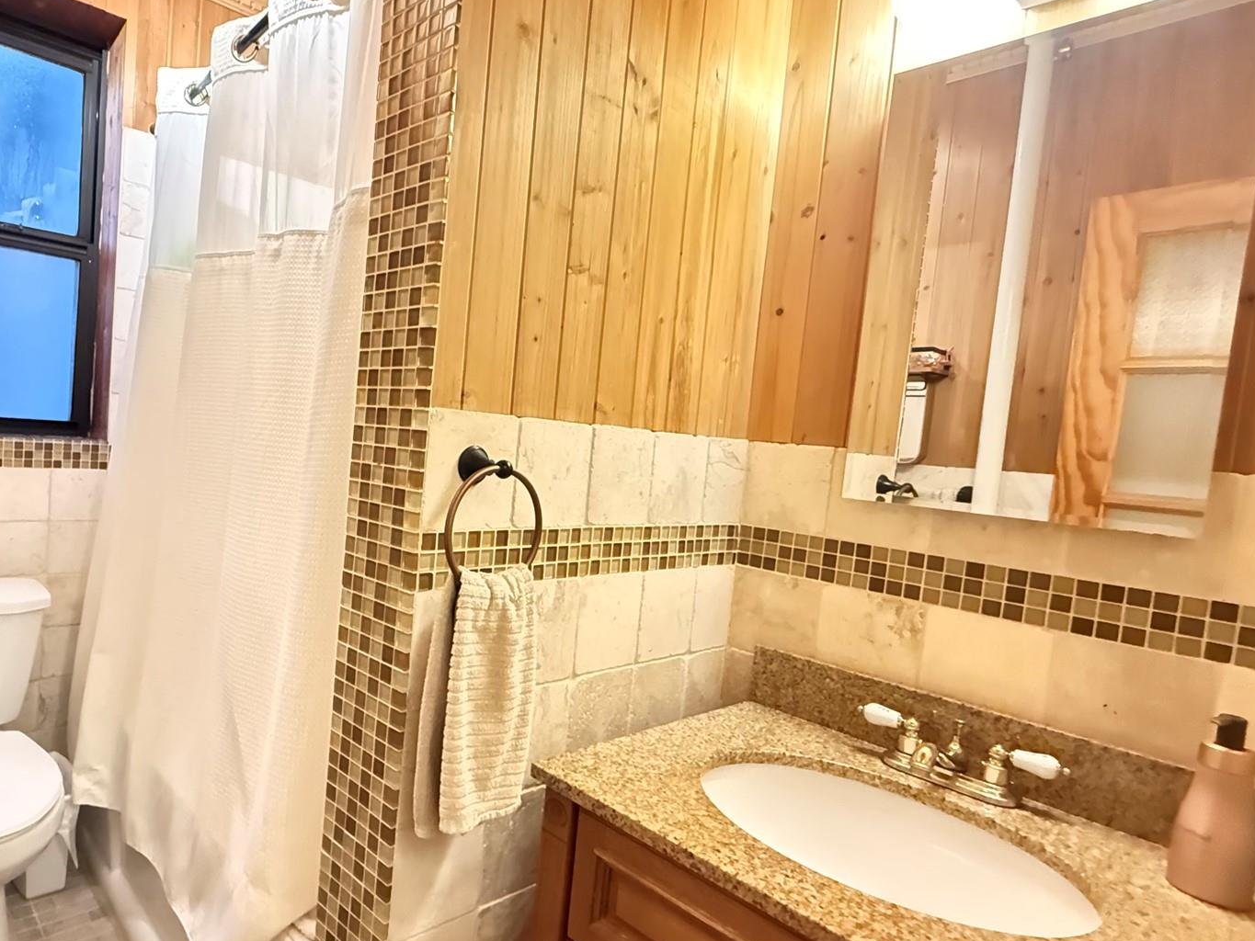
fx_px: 761
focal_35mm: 21
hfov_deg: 76.7
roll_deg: -4.9
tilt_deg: -4.3
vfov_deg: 63.5
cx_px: 426
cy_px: 476
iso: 1600
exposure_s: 1/40
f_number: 2.2
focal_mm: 2.22
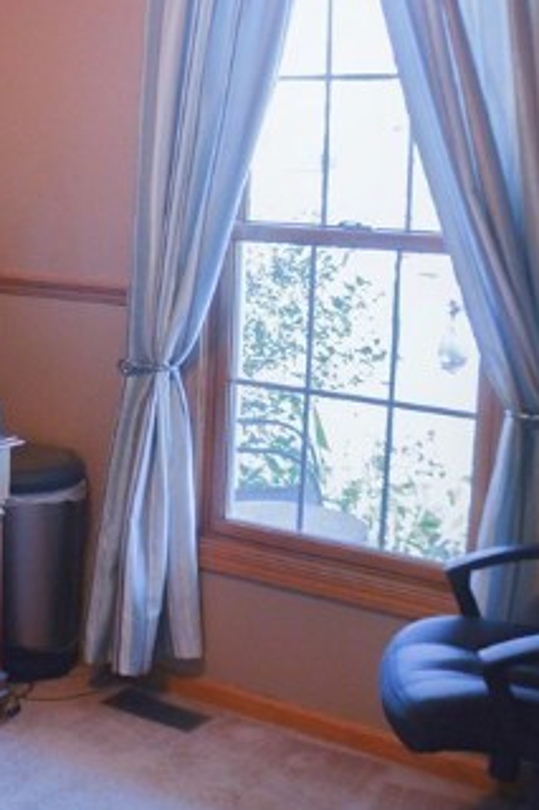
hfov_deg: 18.3
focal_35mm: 72
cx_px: -25
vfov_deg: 28.0
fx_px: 1619
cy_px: 296
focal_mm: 20
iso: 400
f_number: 4
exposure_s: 1/60
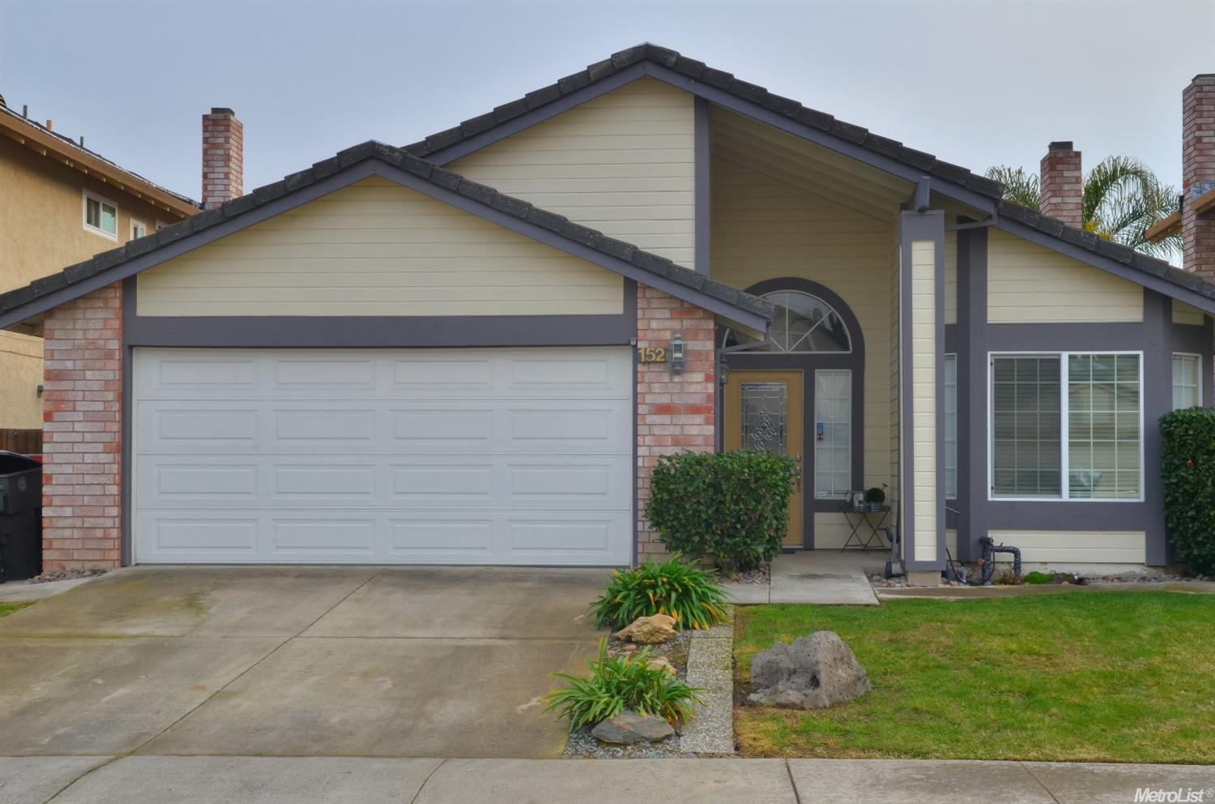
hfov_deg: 42.4
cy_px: 402
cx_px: 608
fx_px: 1565
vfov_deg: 28.8
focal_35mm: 46
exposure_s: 1/60
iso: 320
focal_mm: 31
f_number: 13
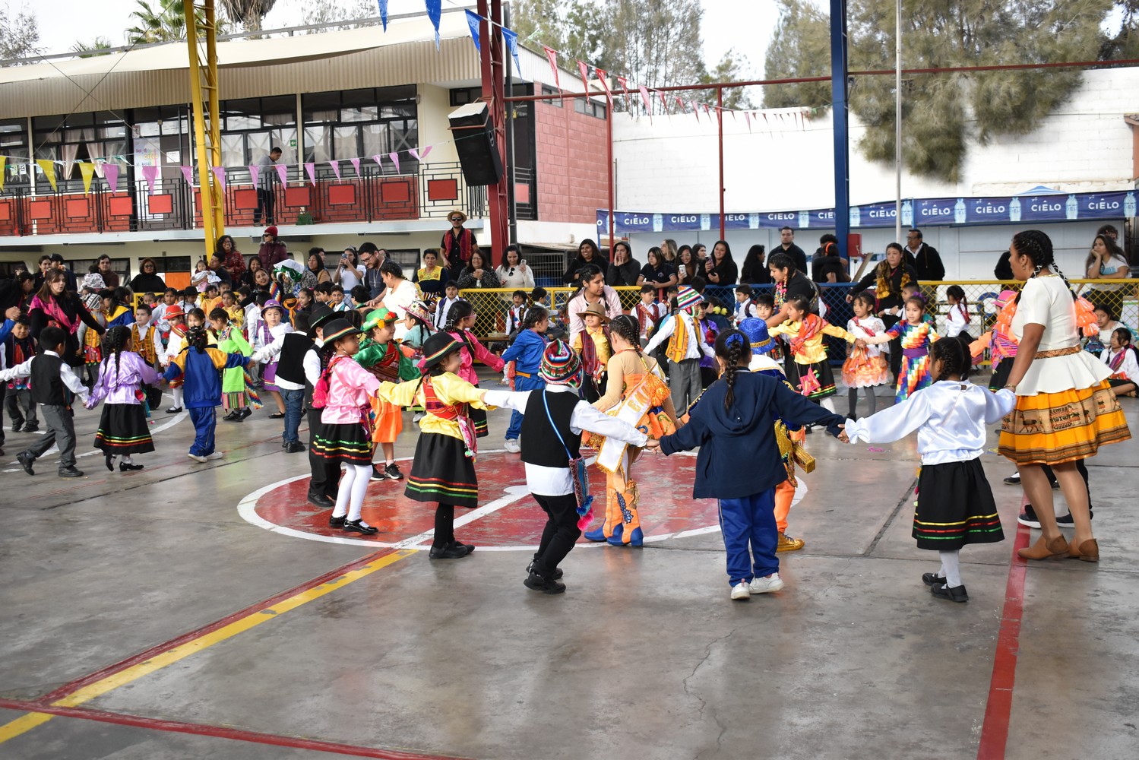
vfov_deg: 33.0
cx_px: 570
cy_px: 380
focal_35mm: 40
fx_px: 1282
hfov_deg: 47.9
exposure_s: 1/640
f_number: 4
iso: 800
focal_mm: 27
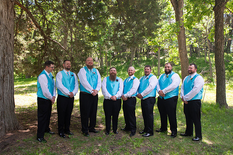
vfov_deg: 48.9
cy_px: 85
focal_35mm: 26
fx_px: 171
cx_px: 116
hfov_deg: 68.6
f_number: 5
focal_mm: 24
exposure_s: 1/125
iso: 250
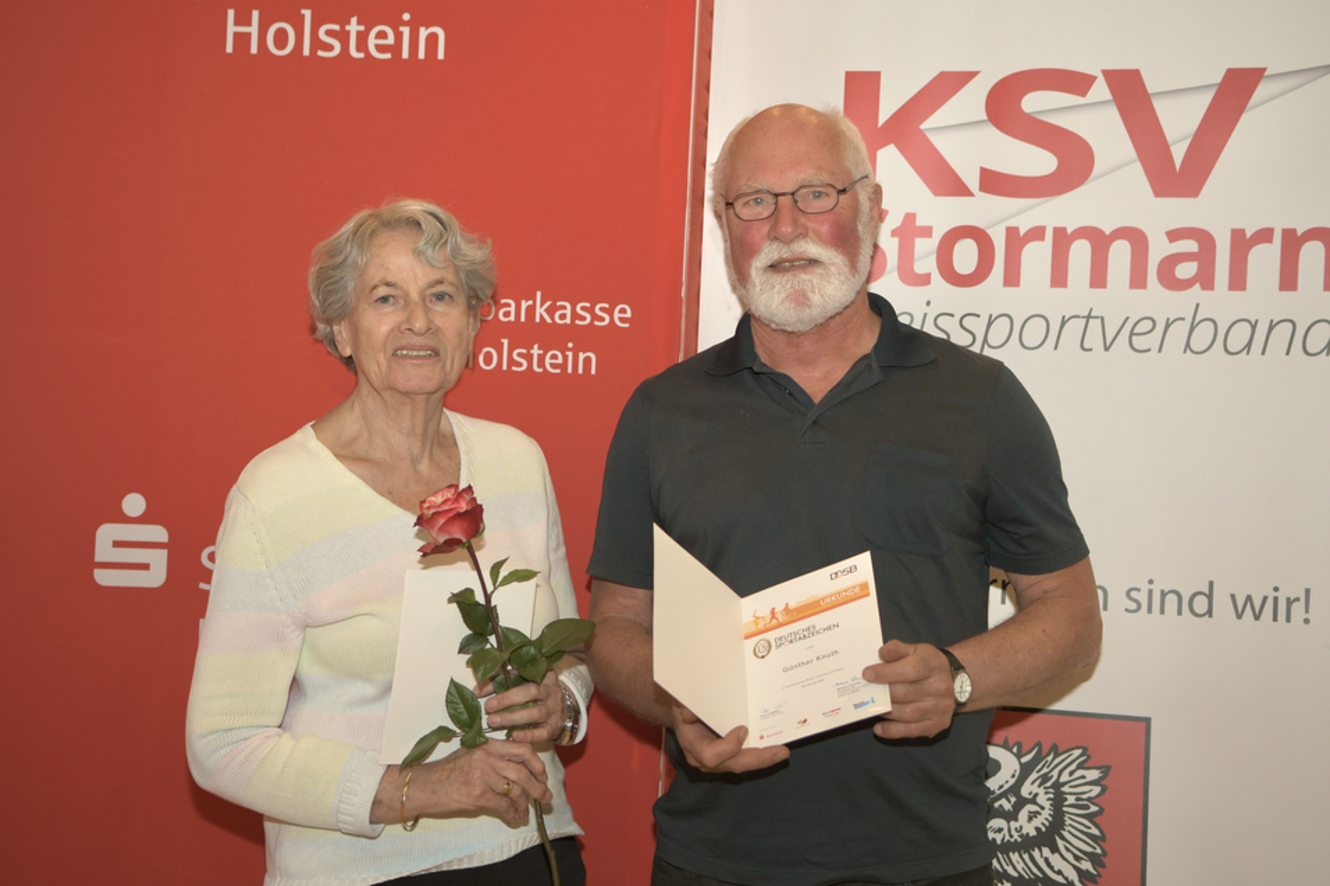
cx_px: 665
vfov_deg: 23.8
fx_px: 2105
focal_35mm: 57
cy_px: 443
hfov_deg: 35.1
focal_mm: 38
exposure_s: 1/100
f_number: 2.8
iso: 200
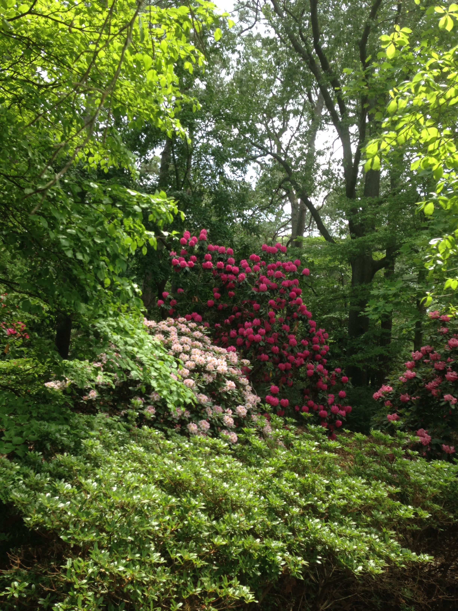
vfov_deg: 55.4
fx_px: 582
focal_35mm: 33
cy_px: 306
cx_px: 229
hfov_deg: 42.9
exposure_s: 1/310
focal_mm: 4.12
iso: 50
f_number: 2.4
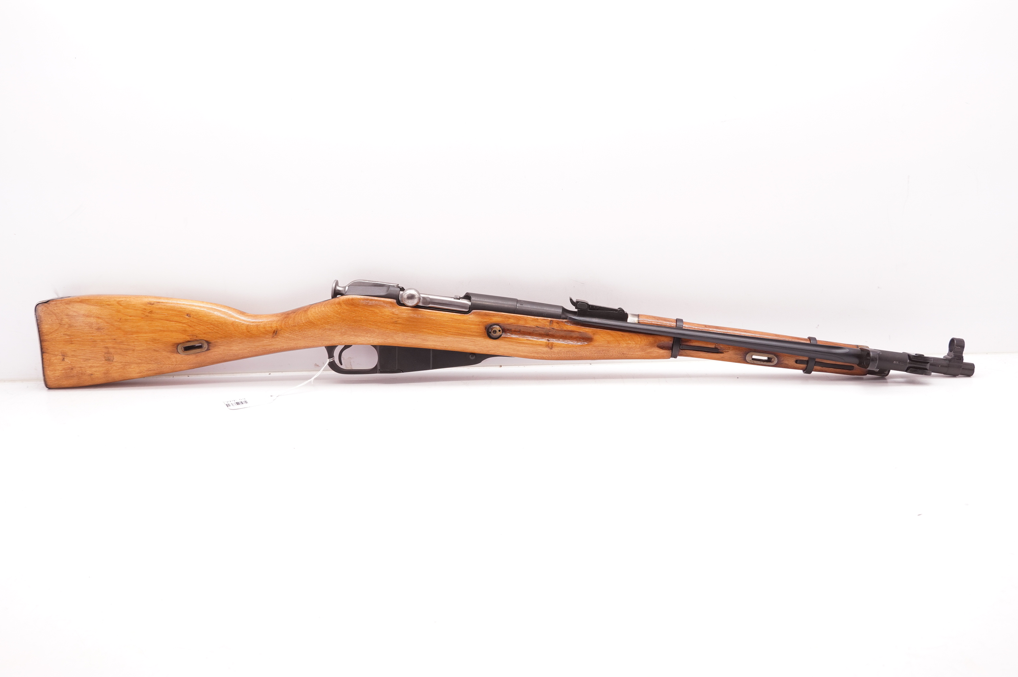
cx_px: 509
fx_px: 975
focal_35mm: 34
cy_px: 338
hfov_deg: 55.1
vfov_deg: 38.3
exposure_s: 1/125
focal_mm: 23
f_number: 5.6
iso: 800
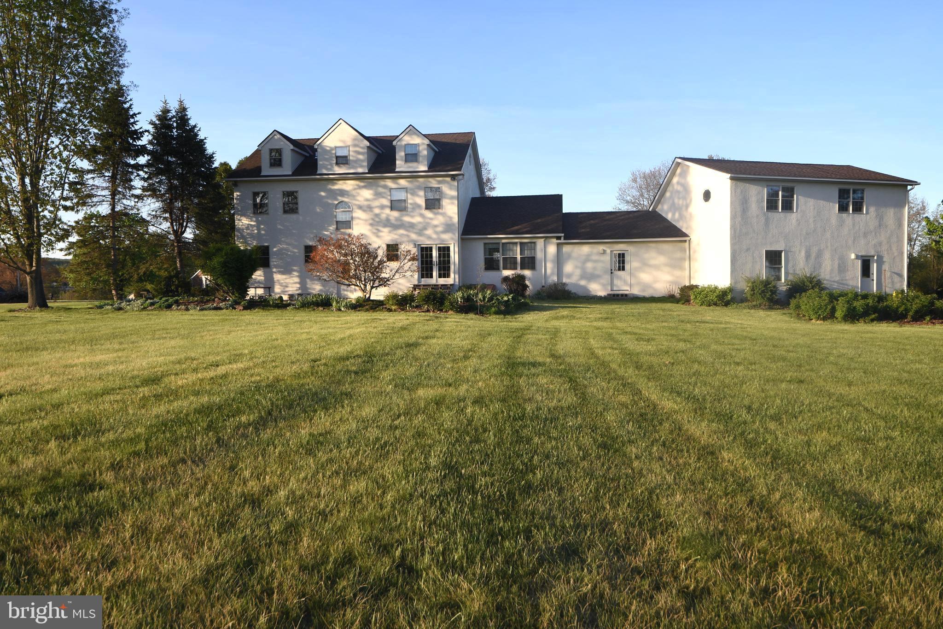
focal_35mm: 26
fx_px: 668
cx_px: 472
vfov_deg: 50.4
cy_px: 314
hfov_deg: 70.4
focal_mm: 17
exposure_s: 1/160
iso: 100
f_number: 6.3
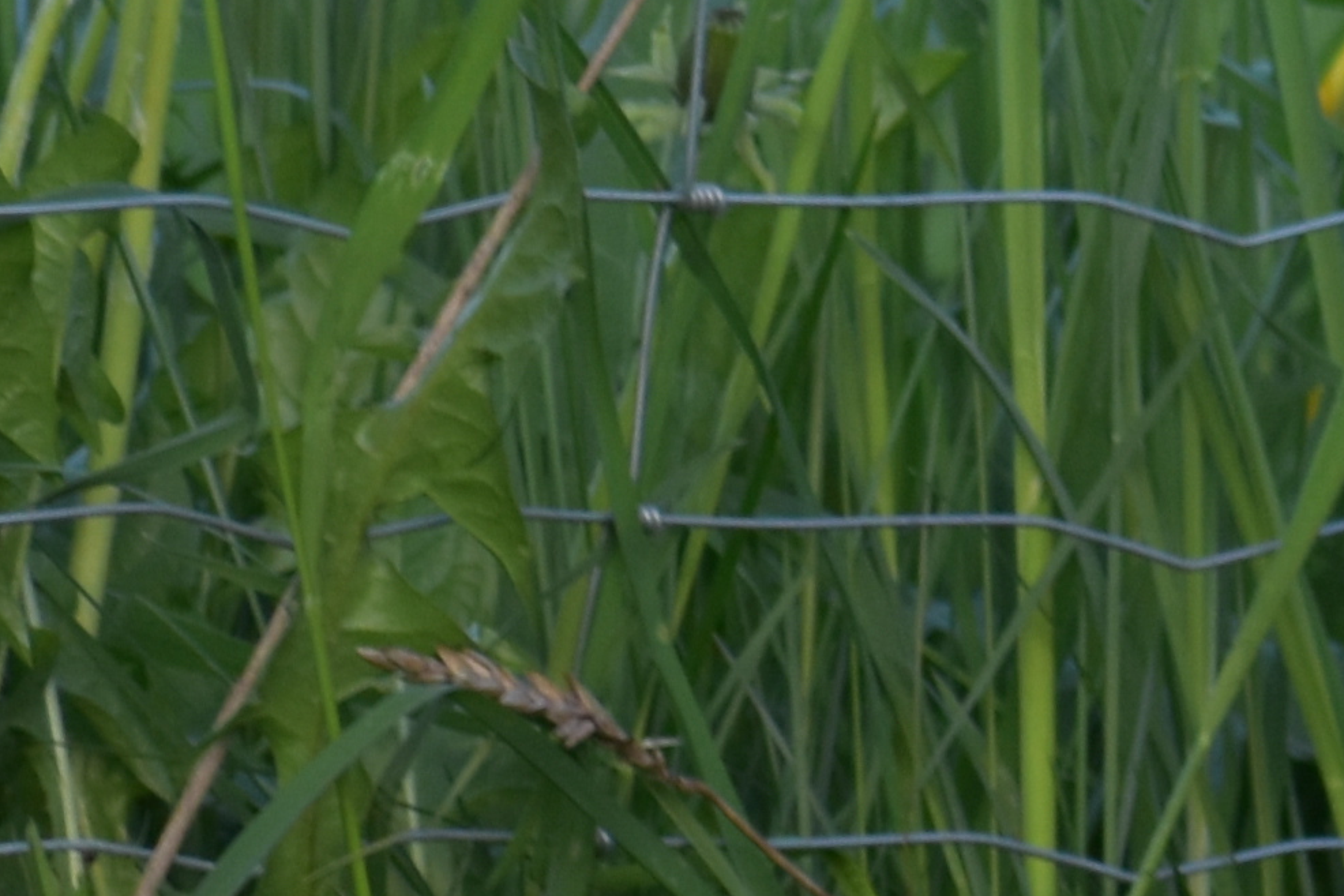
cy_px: 517
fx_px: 34749
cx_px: 3495
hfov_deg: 2.2
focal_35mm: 931
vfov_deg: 1.5
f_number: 4.8
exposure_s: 1/125
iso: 360
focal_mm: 102
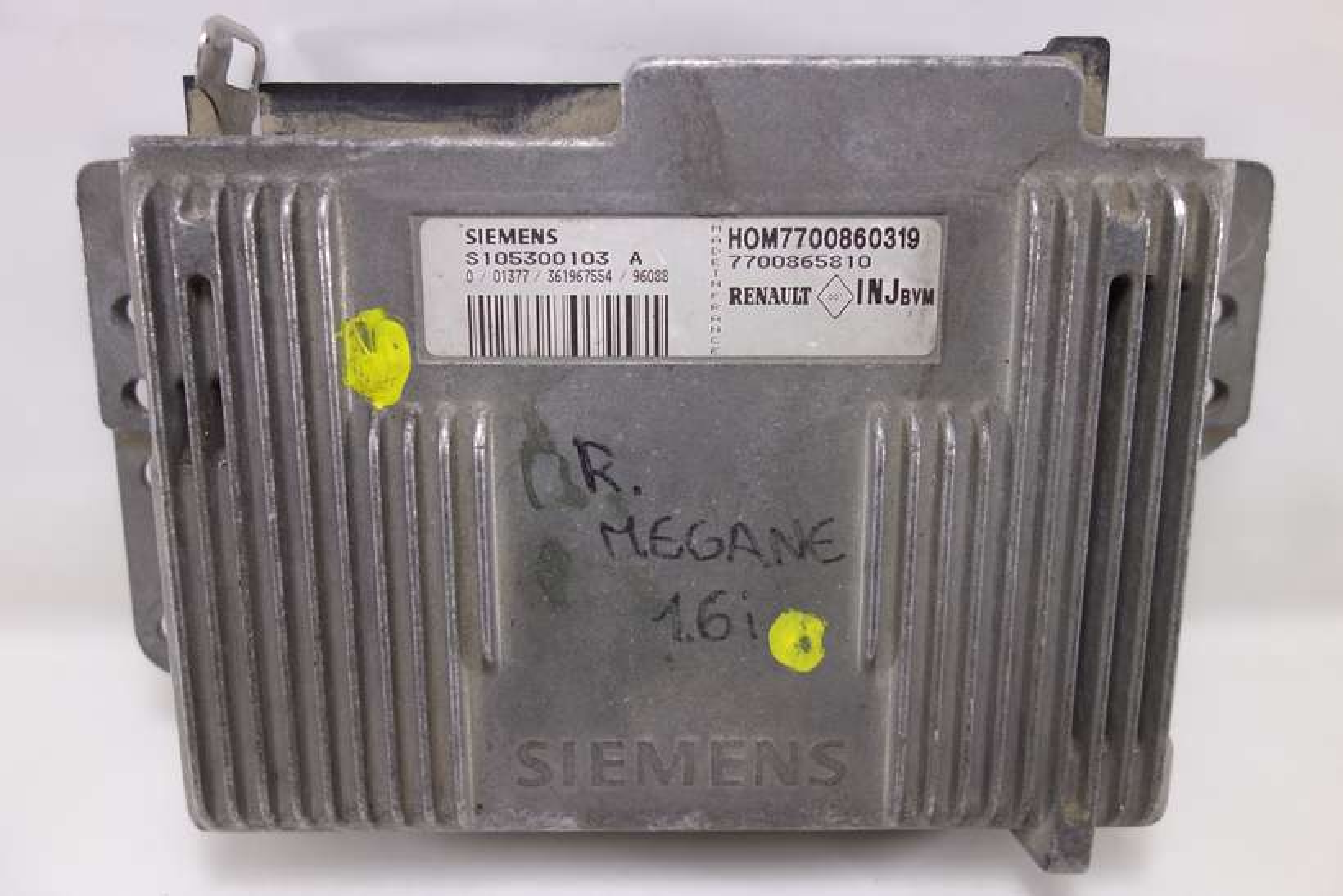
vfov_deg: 46.4
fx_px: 1045
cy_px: 448
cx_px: 672
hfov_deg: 65.5
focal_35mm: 28
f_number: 2
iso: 125
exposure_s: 1/100
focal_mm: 10.4
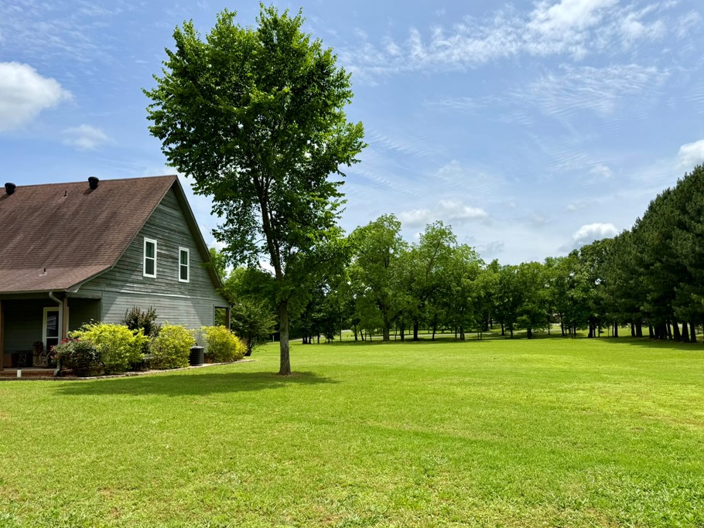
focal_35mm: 27
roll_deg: +1.1
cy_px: 282
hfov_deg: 65.3
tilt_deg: +4.9
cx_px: 365
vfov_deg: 51.3
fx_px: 549
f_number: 1.78
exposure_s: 1/7353
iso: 80
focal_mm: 6.76
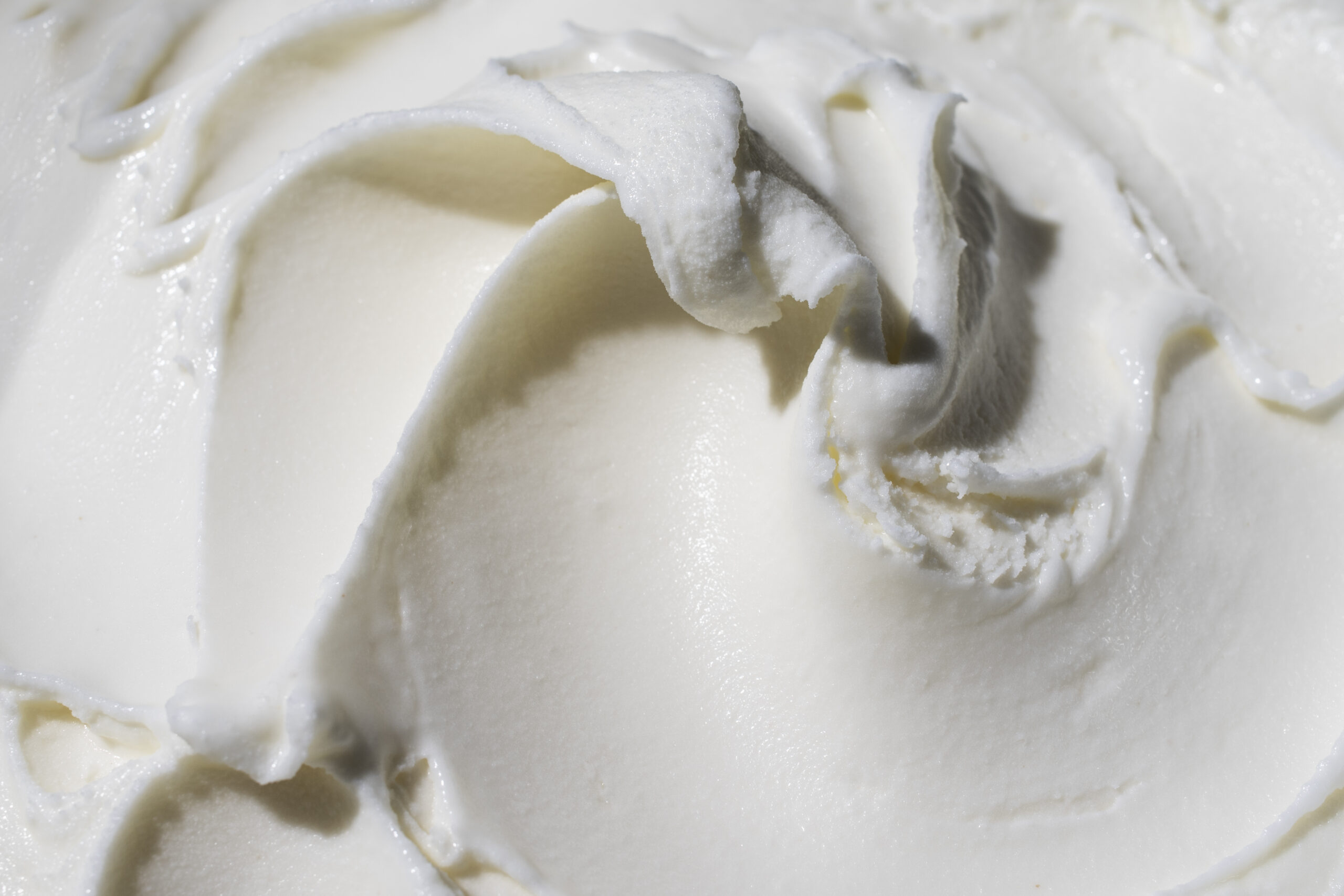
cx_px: 672
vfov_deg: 25.5
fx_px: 1979
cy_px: 448
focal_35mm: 53
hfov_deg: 37.5
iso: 100
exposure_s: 1/100
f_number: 10
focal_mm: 35
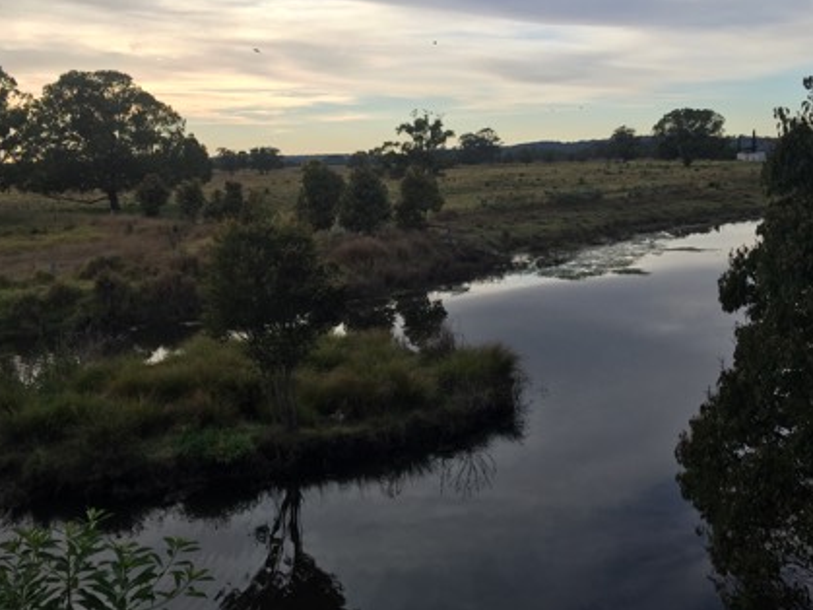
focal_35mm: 36
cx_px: 398
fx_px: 845
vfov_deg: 39.6
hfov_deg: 51.4
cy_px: 293
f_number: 2.2
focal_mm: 4.15
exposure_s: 1/1163
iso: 32
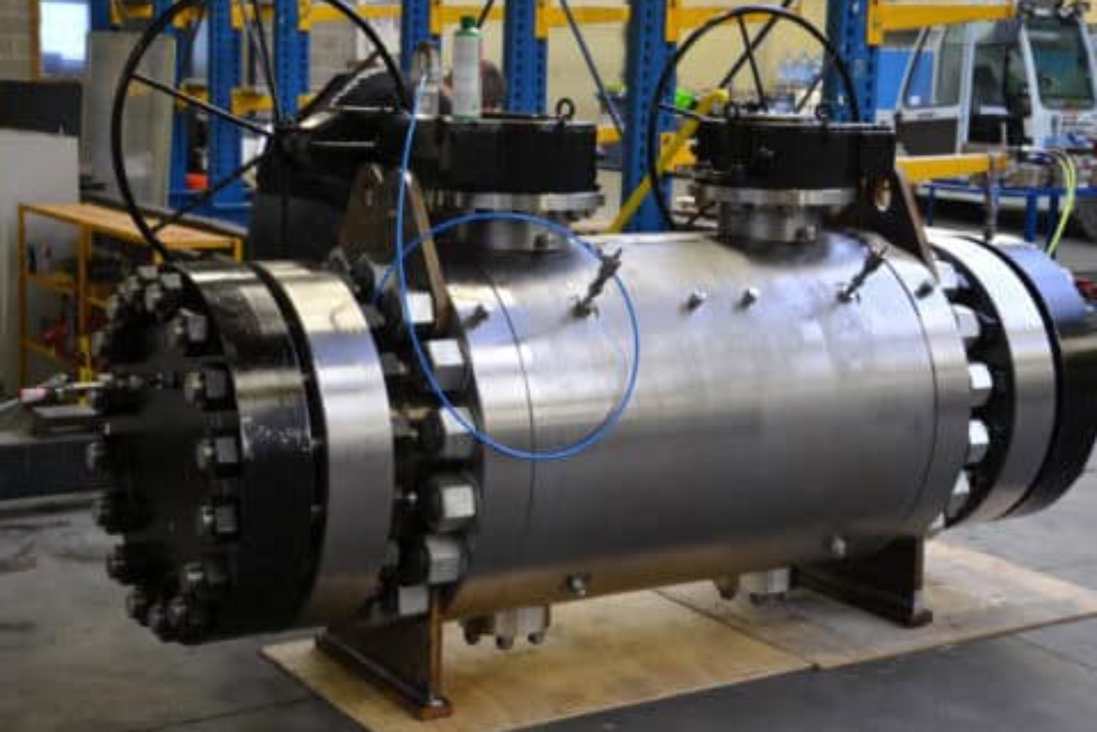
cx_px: 594
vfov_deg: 22.6
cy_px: 334
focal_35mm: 60
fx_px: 1828
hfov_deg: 33.4
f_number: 4.2
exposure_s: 1/15
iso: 500
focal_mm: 32
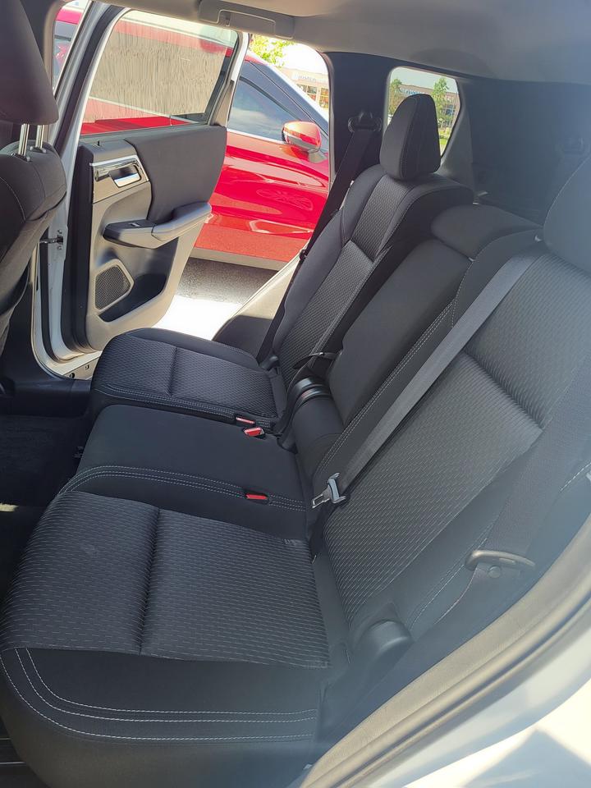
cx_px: 296
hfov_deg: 53.1
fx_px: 592
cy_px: 394
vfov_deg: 67.3
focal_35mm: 26
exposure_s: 1/168
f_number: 1.8
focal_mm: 5.4
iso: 40
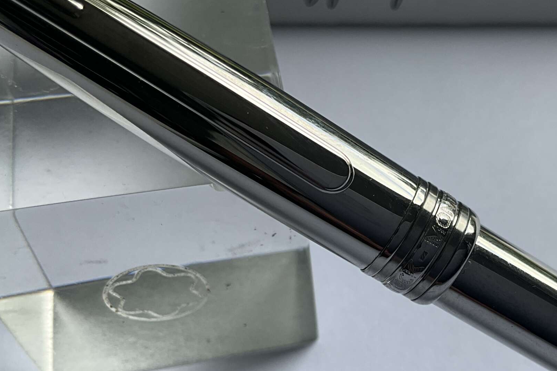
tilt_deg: -57.2
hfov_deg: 40.0
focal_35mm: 48
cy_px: 280
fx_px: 742
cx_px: 414
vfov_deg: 27.7
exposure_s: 1/193
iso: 20
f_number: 1.8
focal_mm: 3
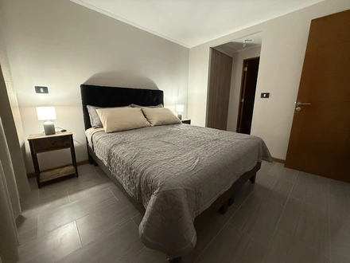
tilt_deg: -11.8
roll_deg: -0.2
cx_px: 175
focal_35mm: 14
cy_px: 132
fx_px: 142
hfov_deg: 102.1
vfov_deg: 85.7
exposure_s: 1/60
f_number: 2.2
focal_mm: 2.22
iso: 640
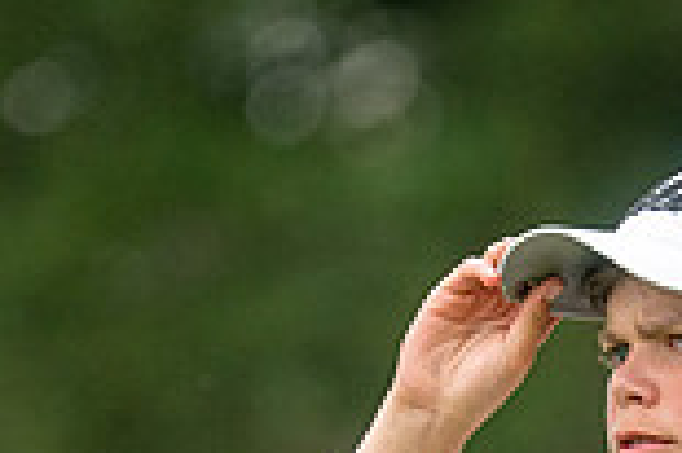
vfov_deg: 0.8
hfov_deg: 1.2
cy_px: 840
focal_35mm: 1681
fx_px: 31812
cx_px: 818
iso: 400
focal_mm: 300
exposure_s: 1/800
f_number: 5
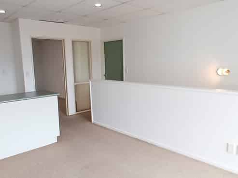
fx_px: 151
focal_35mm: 22
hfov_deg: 76.4
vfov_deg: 61.0
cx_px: 119
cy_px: 89
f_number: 2.2
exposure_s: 1/33.3
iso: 50
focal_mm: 1.43
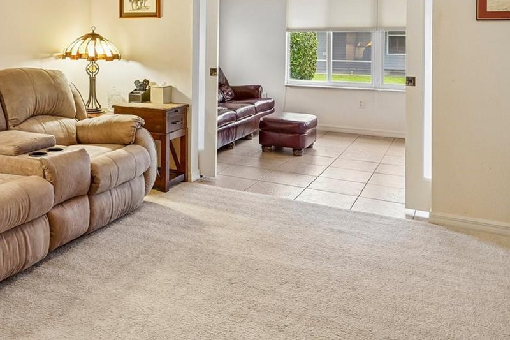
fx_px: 482
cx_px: 180
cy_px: 38
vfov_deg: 36.6
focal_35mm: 34
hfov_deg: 54.9
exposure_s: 1/8
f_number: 9
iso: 400
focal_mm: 17
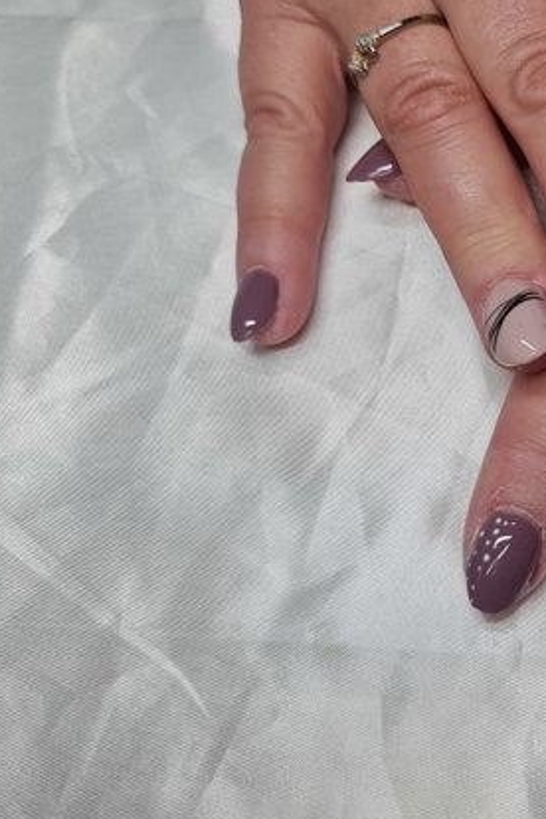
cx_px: 603
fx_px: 1001
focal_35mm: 44
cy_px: 323
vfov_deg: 44.2
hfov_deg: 27.8
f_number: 1.8
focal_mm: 7
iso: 50
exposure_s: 1/100
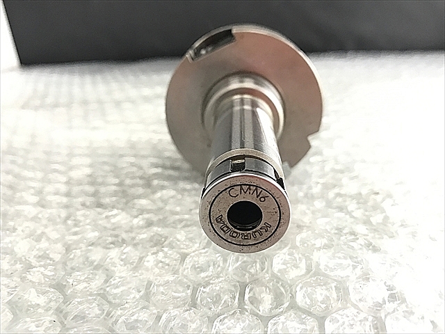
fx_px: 360
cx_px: 222
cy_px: 167
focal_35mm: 28
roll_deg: +2.5
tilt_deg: -22.7
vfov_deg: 49.7
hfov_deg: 63.4
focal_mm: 3.99
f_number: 1.8
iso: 50
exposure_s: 1/17
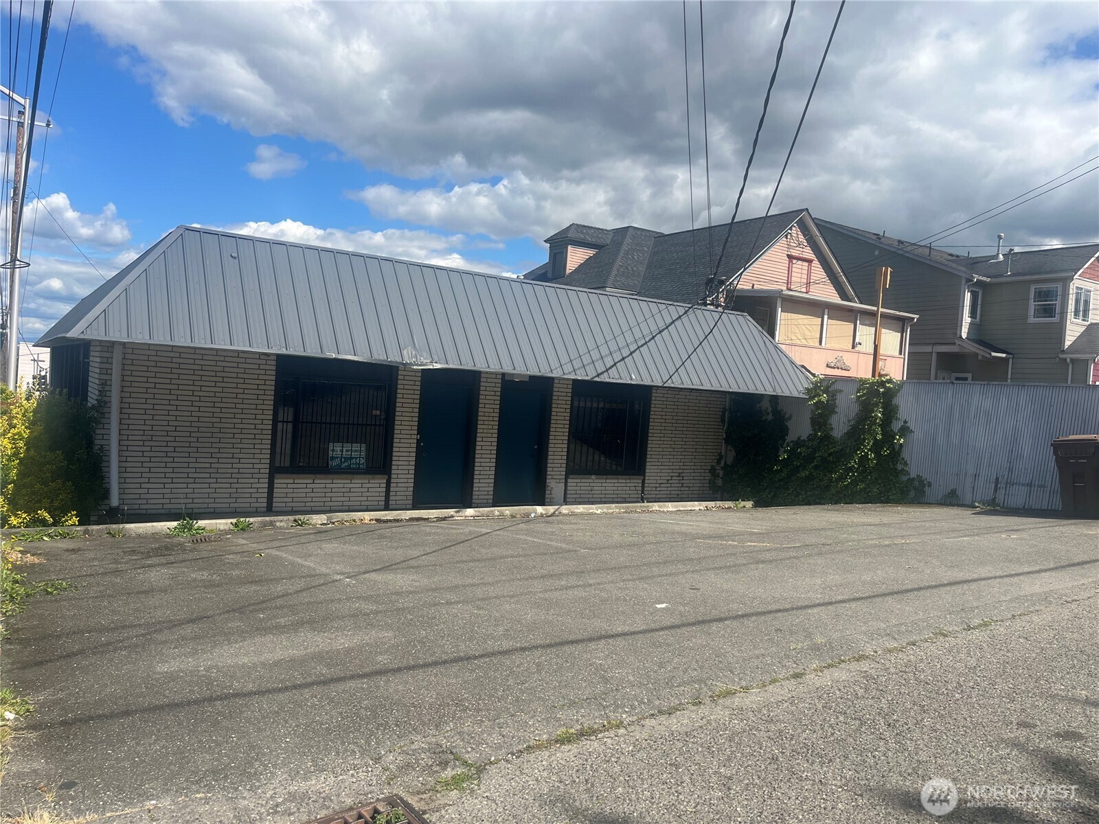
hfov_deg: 67.3
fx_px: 825
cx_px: 550
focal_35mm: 26
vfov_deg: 53.1
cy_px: 412
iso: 50
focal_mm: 5.1
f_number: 1.6
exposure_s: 1/4016
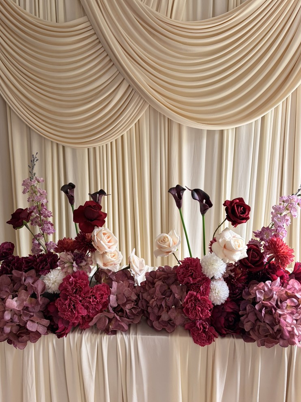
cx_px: 149
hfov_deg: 51.4
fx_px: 313
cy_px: 194
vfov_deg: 65.3
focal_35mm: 27
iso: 125
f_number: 1.6
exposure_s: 1/86
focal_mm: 5.96
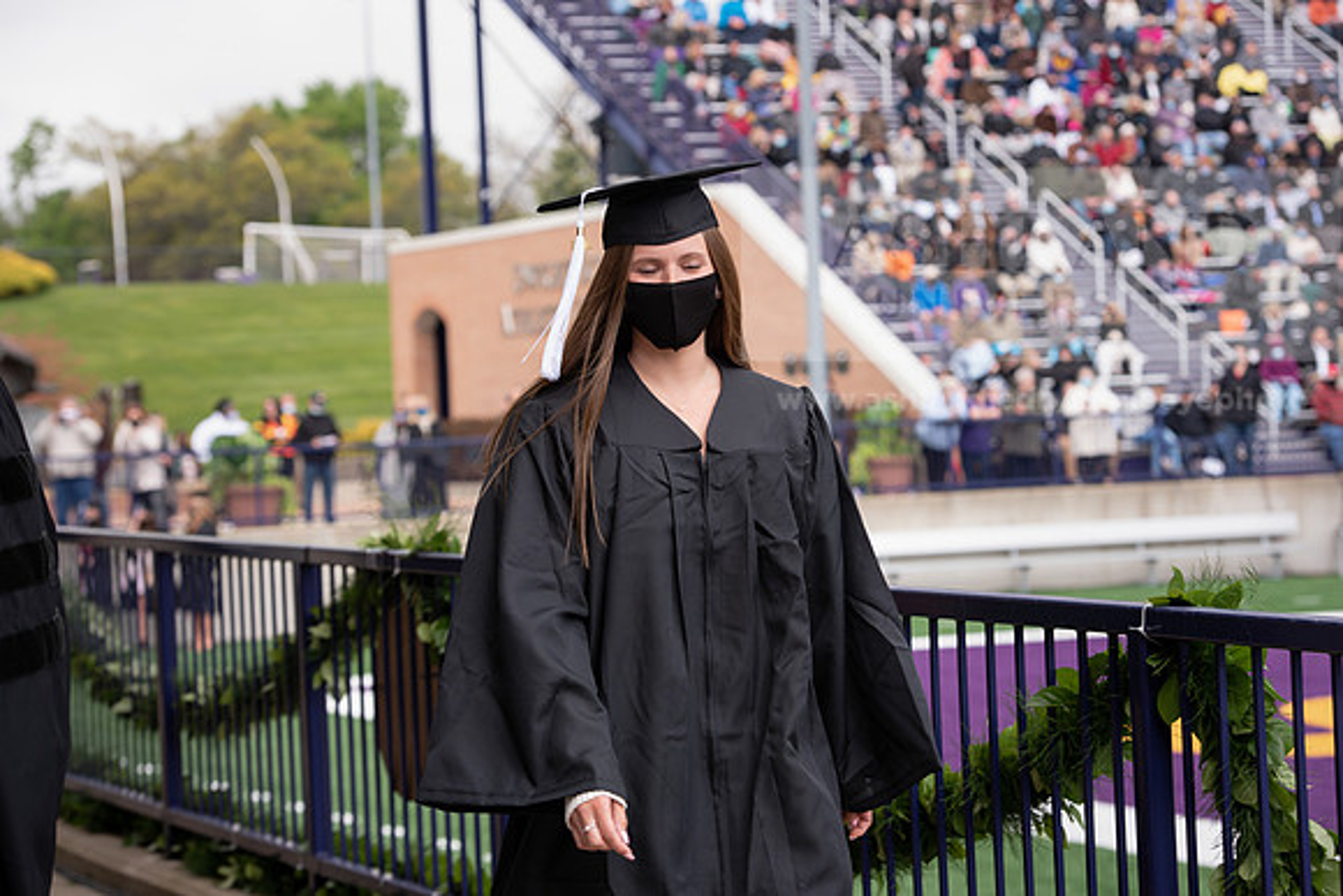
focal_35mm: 102
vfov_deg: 13.4
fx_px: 3806
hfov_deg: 20.0
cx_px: 672
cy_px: 448
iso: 200
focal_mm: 102
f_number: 5.6
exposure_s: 1/200
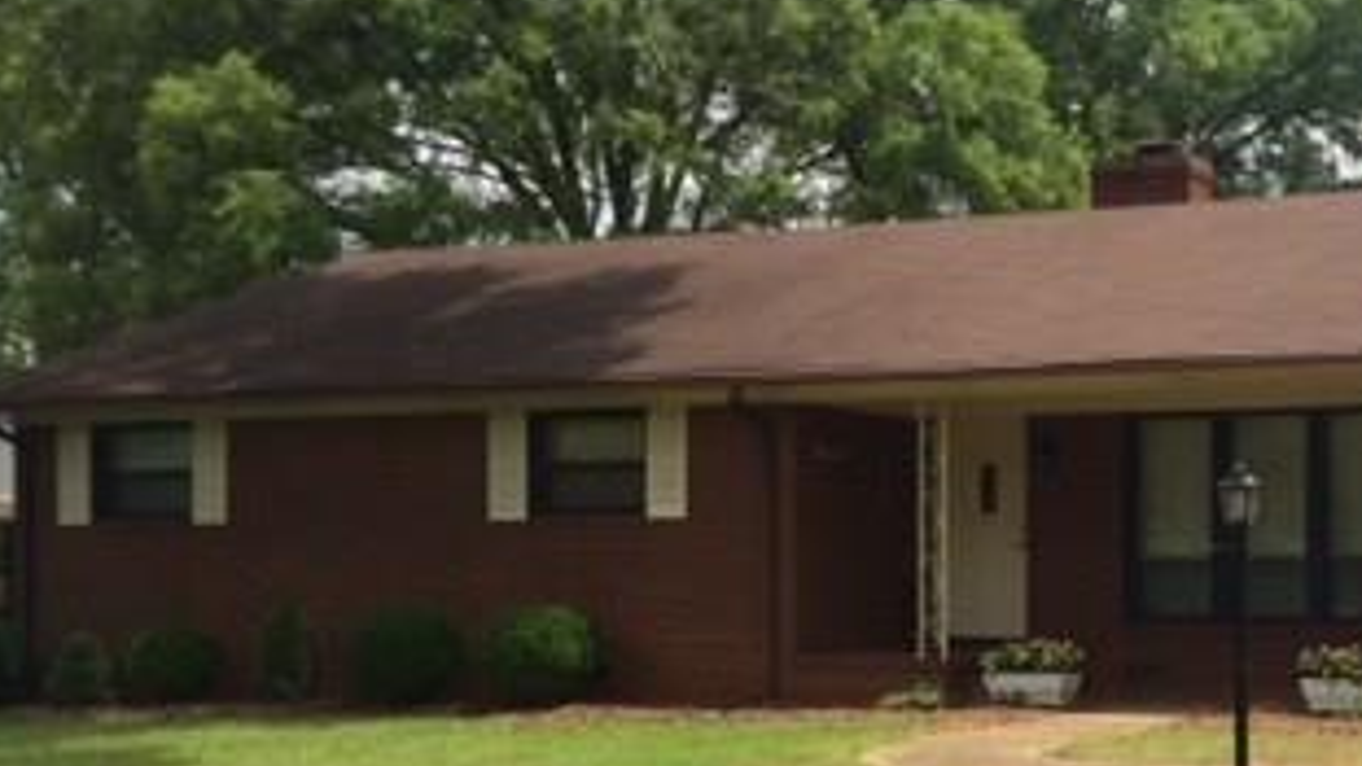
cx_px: 1358
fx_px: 2348
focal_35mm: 65
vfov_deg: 18.3
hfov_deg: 30.1
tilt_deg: -2.1
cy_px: 630
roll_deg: +0.2
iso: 32
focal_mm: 4.15
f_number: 2.2
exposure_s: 1/1642
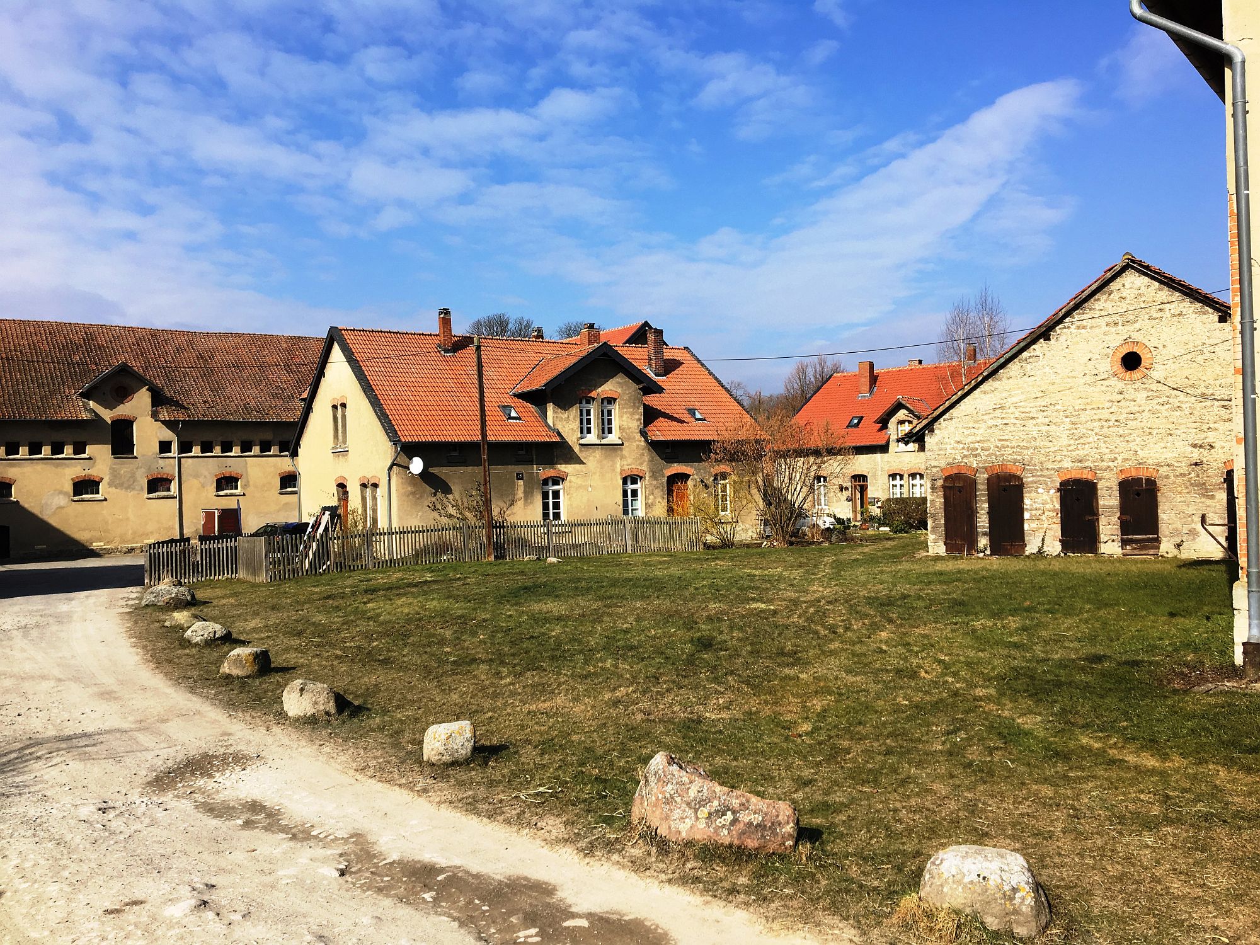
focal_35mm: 29
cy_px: 472
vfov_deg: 48.2
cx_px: 630
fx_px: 1056
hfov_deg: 61.7
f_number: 2.2
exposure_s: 1/1425
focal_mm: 4.15
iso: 25
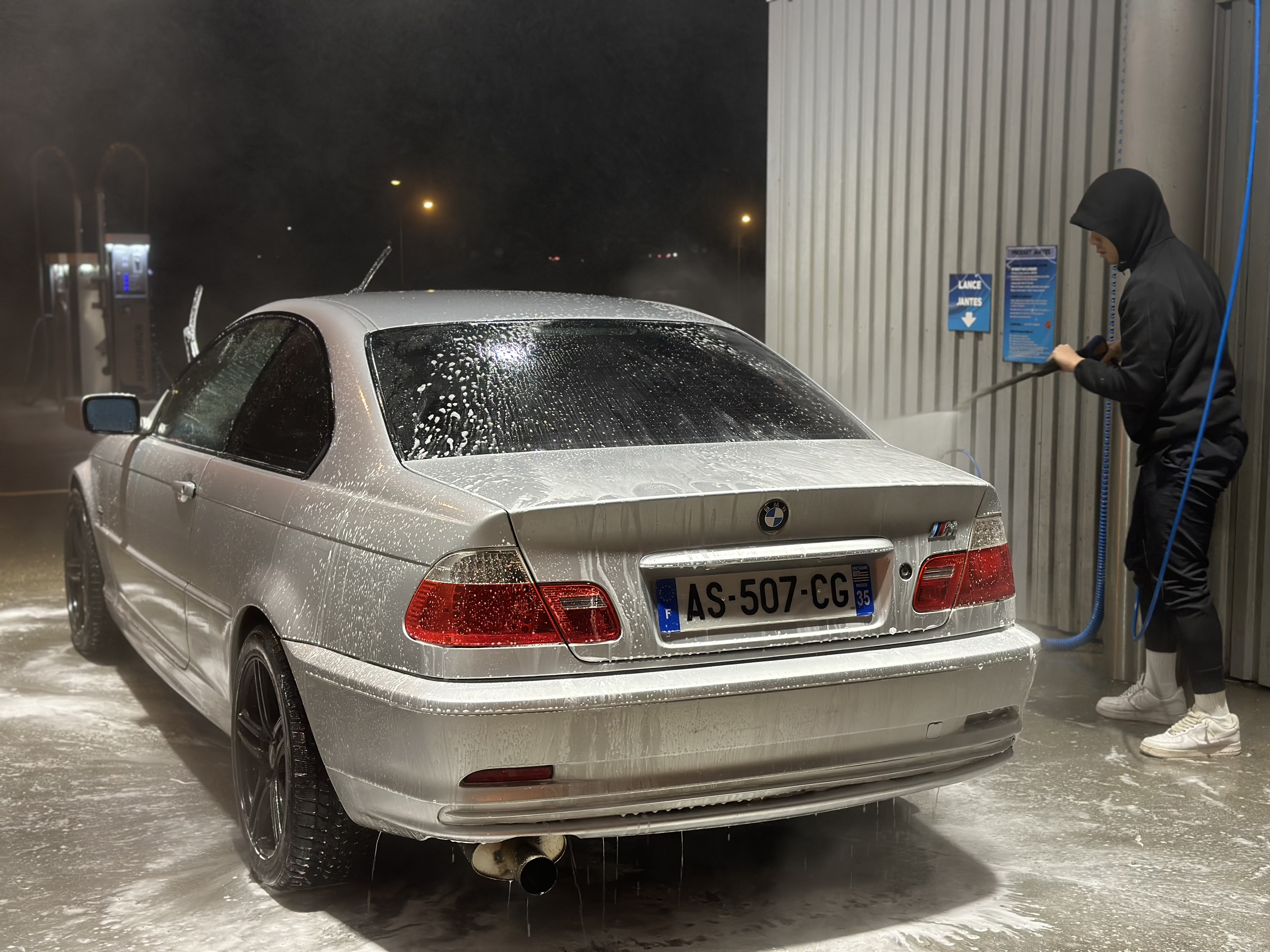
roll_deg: -0.2
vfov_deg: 30.3
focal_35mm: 48
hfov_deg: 39.7
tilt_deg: -7.1
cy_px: 476
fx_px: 1761
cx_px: 635
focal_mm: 6.86
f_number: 1.78
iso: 80
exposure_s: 1/50
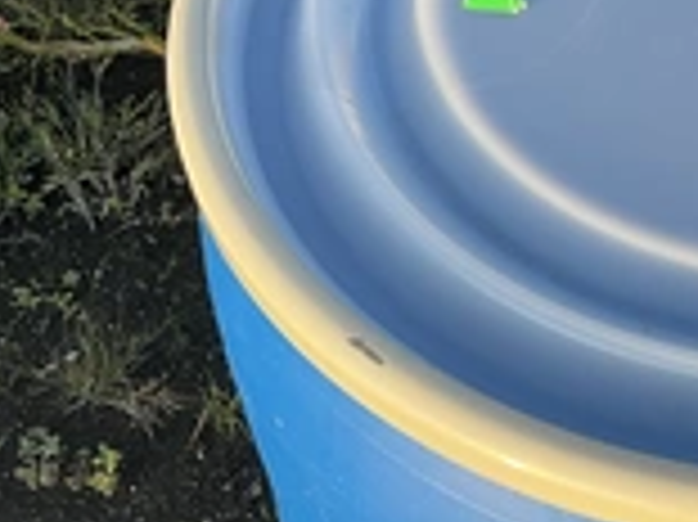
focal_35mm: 75
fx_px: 1511
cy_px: 117
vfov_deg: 19.4
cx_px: 784
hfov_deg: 24.2
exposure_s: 1/309
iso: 25
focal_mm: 3
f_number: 1.8
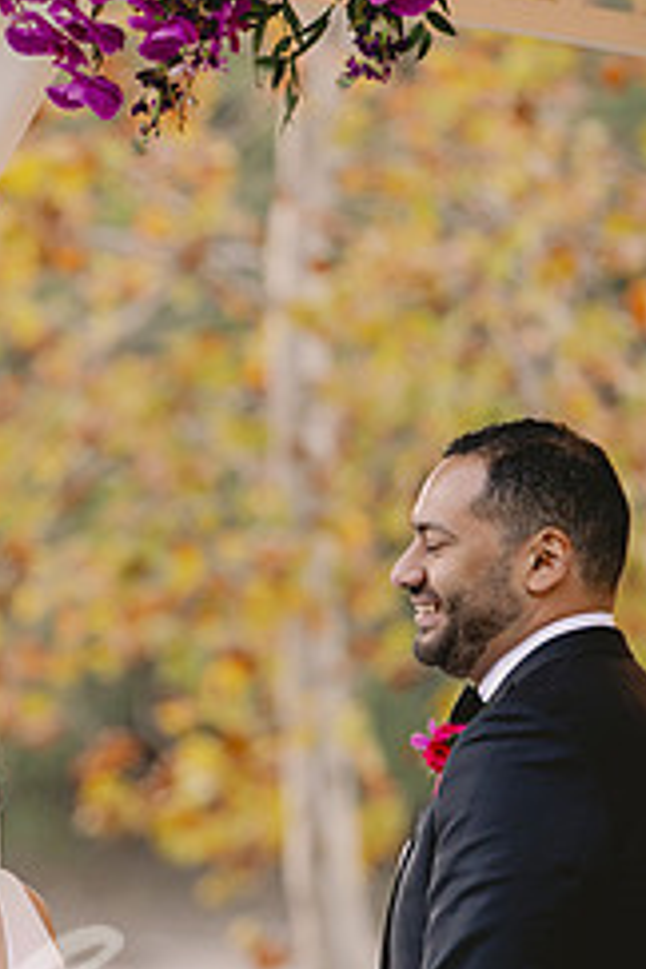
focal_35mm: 458
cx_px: -108
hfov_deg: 3.0
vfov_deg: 4.5
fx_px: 12327
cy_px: 700
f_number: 3.2
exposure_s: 1/320
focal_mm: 192
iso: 800
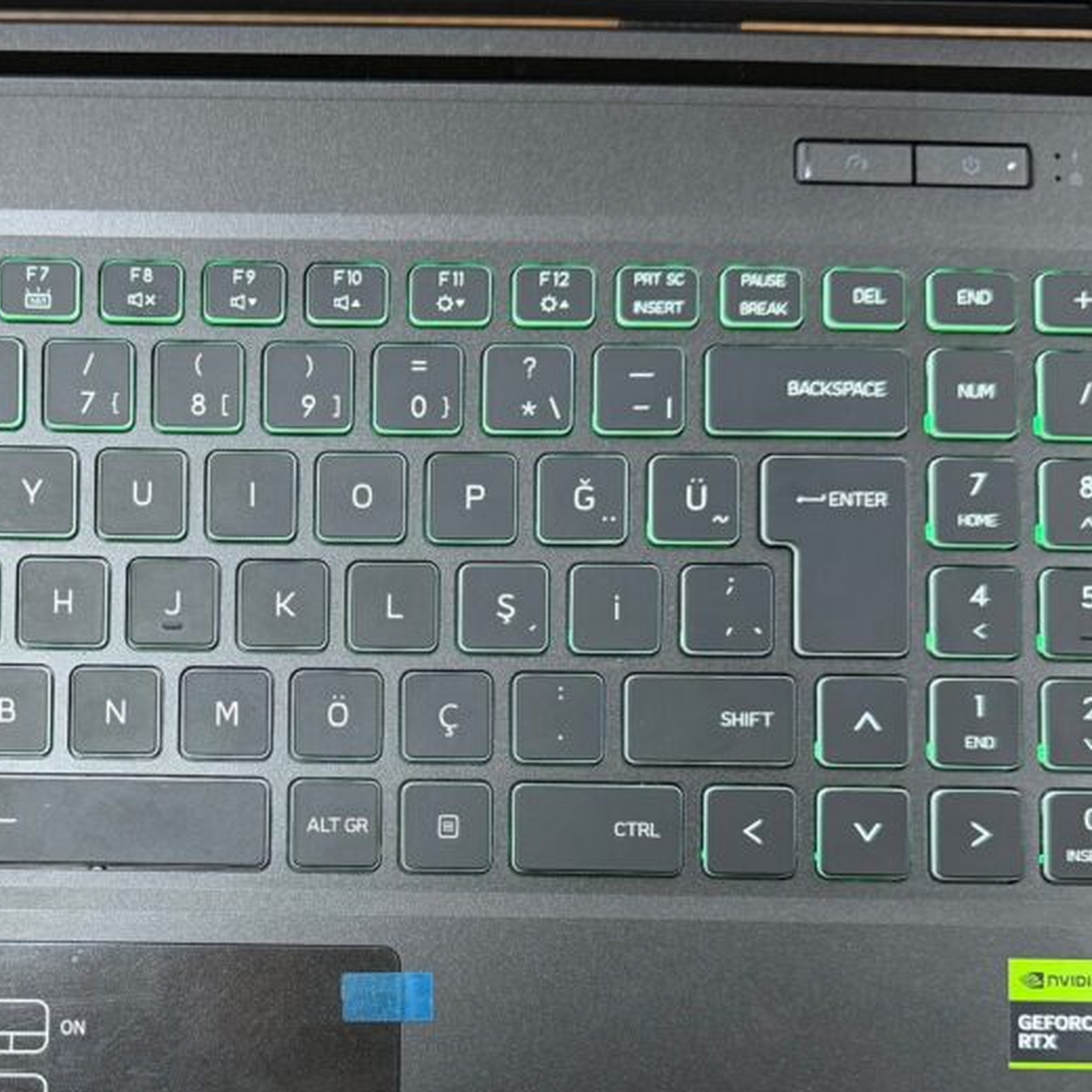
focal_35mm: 49
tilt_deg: -70.1
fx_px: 1749
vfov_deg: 34.2
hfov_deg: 33.9
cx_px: 254
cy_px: 775
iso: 200
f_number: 1.78
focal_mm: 6.76
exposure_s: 1/50
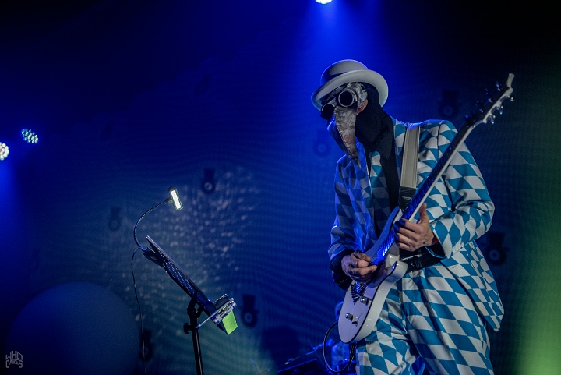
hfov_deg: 41.1
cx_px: 280
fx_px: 748
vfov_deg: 28.1
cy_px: 188
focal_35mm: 48
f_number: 2.8
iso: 3200
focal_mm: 48
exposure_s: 1/80
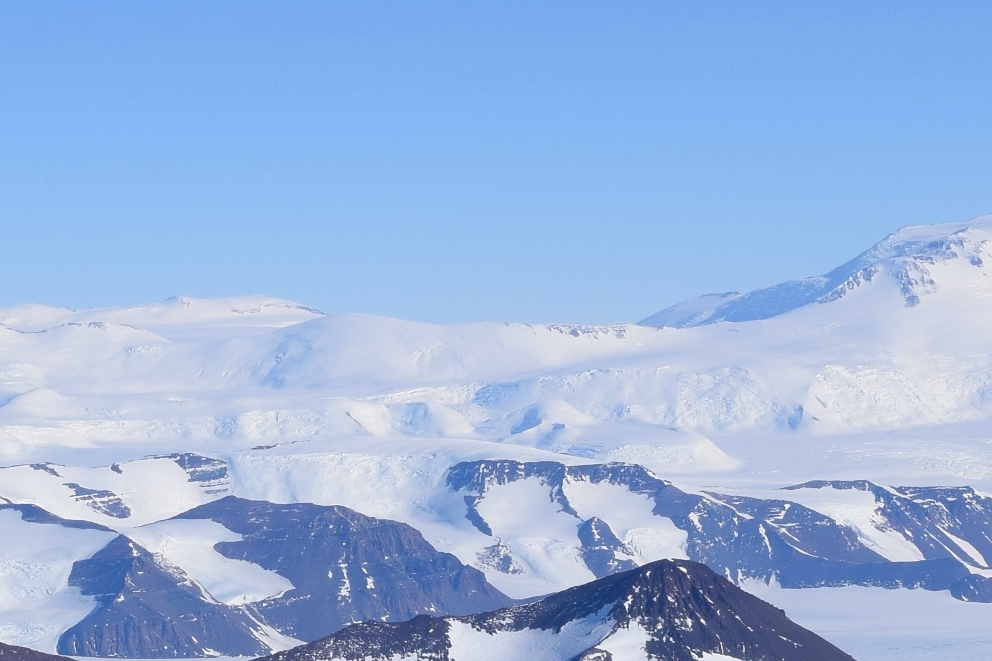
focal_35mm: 172
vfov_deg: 8.0
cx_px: 133
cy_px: 549
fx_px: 4740
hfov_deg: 11.9
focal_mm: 30
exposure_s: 1/800
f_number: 14
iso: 200
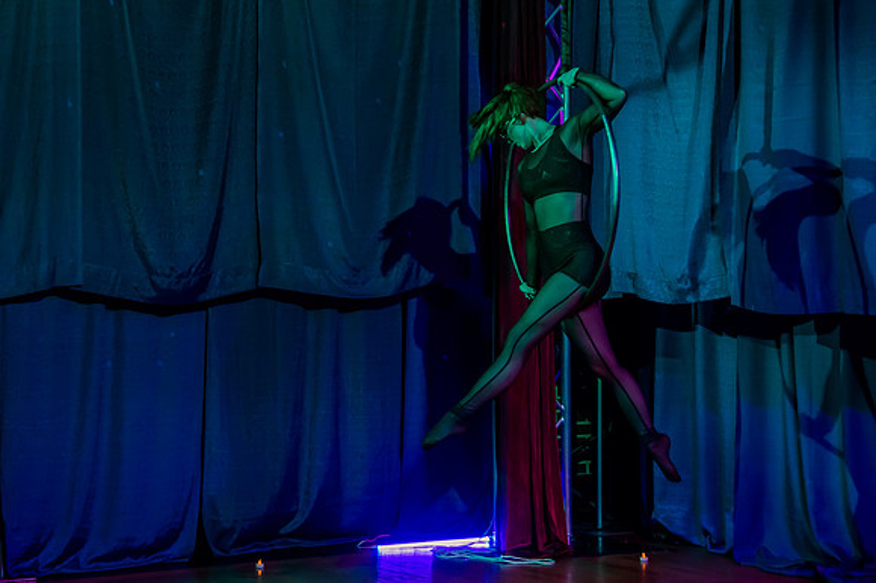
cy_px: 234
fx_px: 2461
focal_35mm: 101
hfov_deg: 20.1
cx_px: 322
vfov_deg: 13.5
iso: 4000
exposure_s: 1/125
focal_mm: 70
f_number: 4
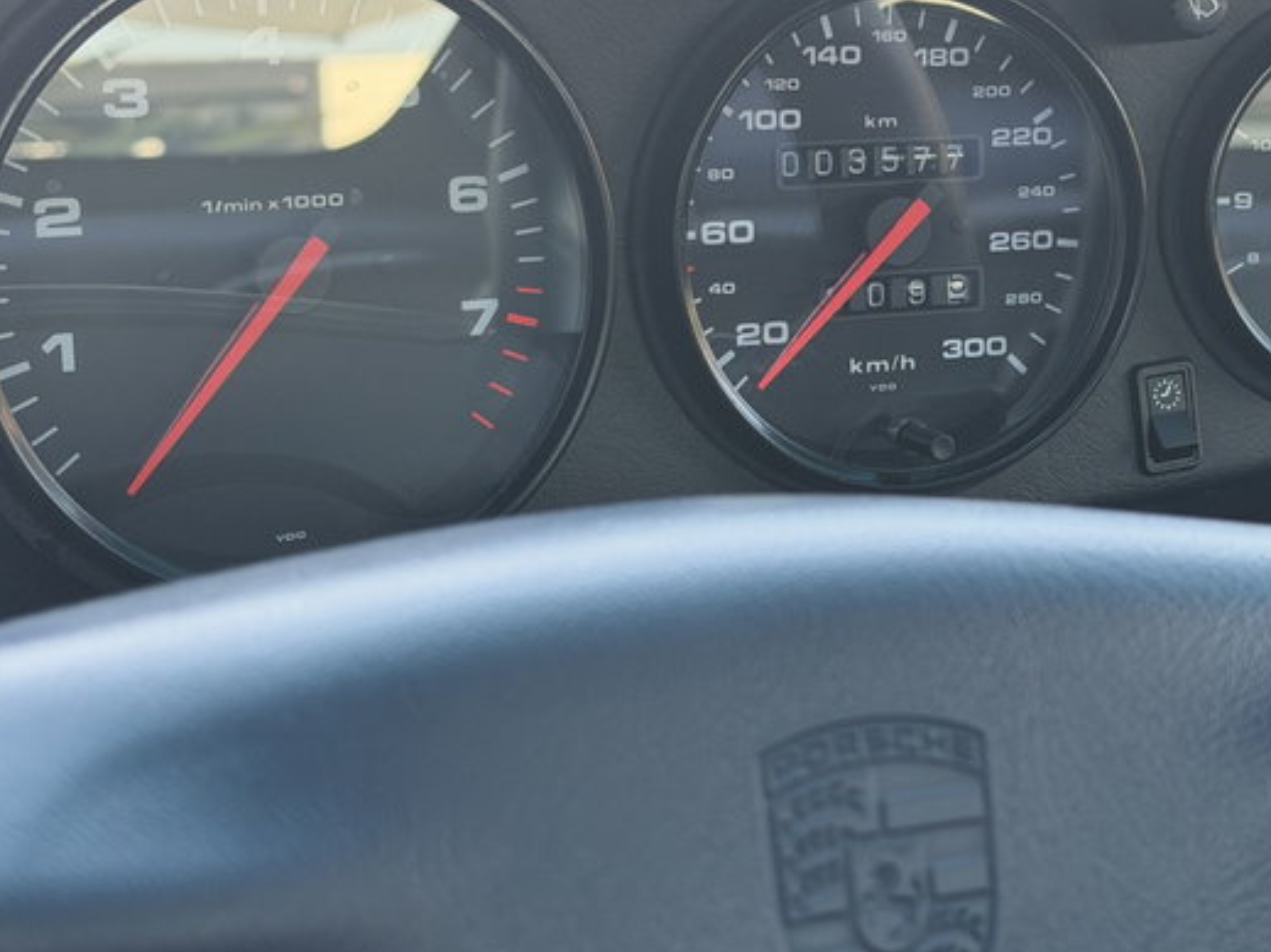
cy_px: 352
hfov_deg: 27.3
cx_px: 833
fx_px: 2606
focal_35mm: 71
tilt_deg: -13.9
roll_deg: -2.6
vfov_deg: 20.7
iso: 200
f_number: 1.78
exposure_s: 1/145
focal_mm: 6.76
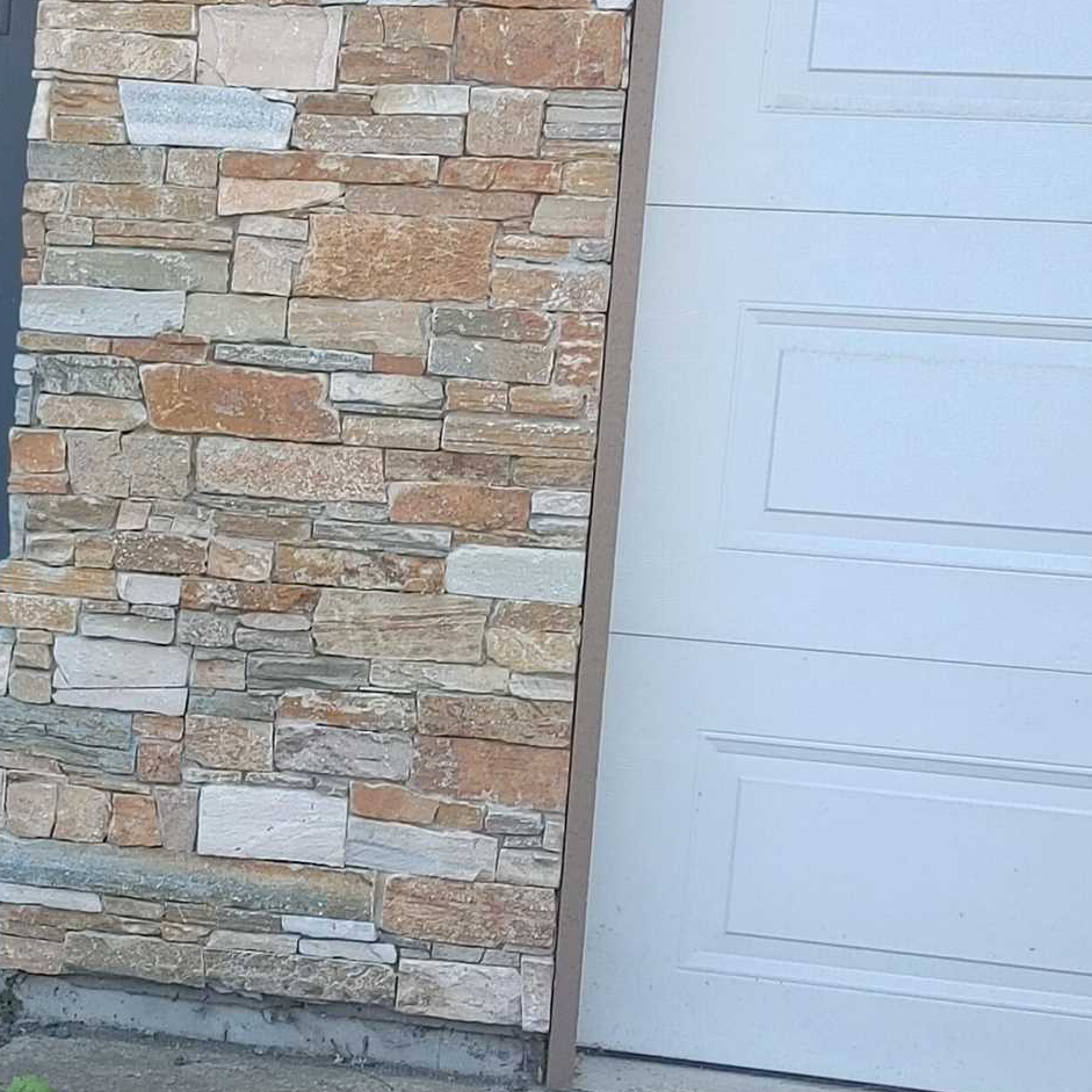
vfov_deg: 23.0
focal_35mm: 75
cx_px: -193
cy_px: 605
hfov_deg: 21.5
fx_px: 2677
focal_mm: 4.81
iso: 50
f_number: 1.8
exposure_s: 1/184
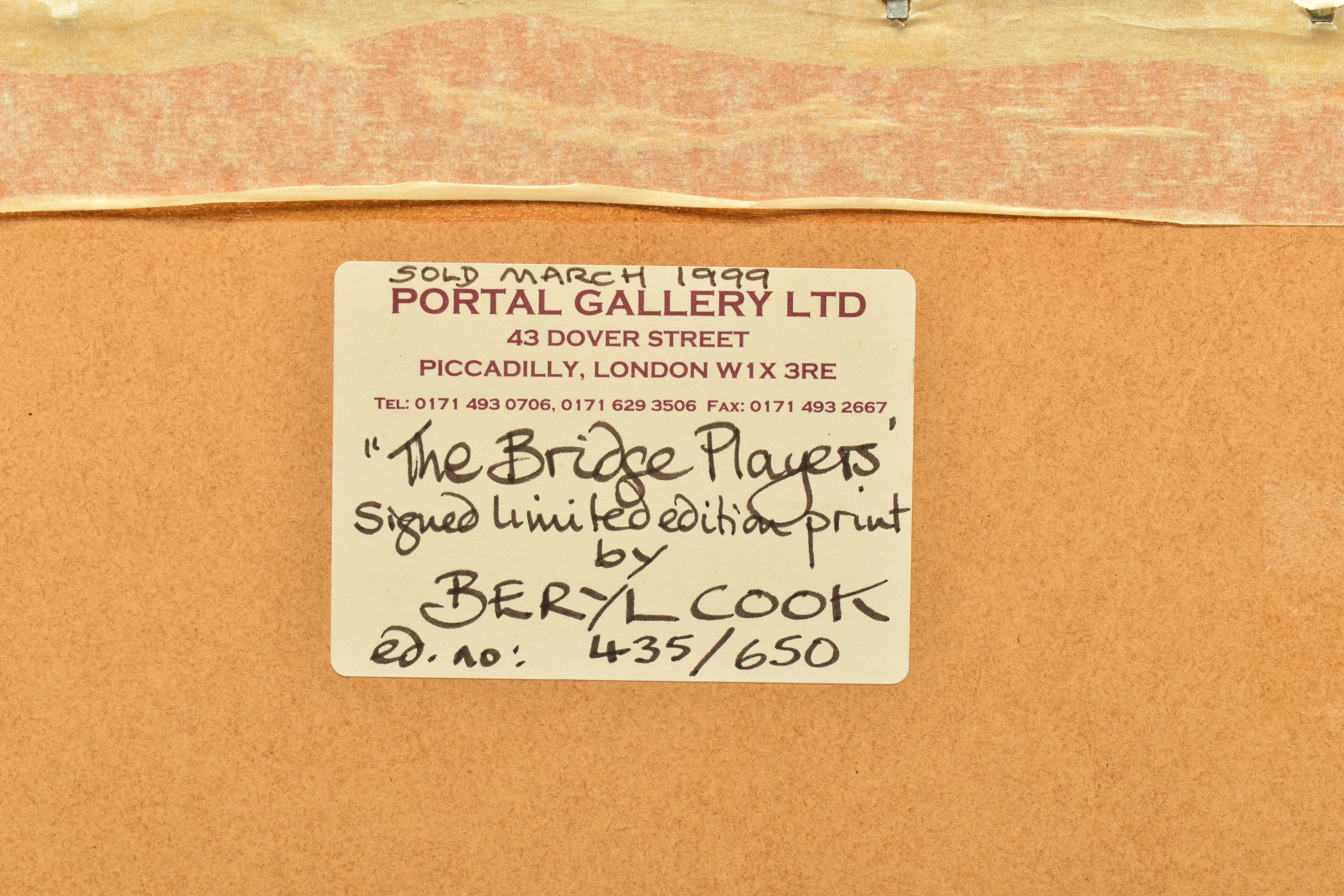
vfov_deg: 16.6
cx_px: 672
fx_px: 3080
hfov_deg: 24.6
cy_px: 448
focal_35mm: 82
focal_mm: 55
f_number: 9
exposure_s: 1/100
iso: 100
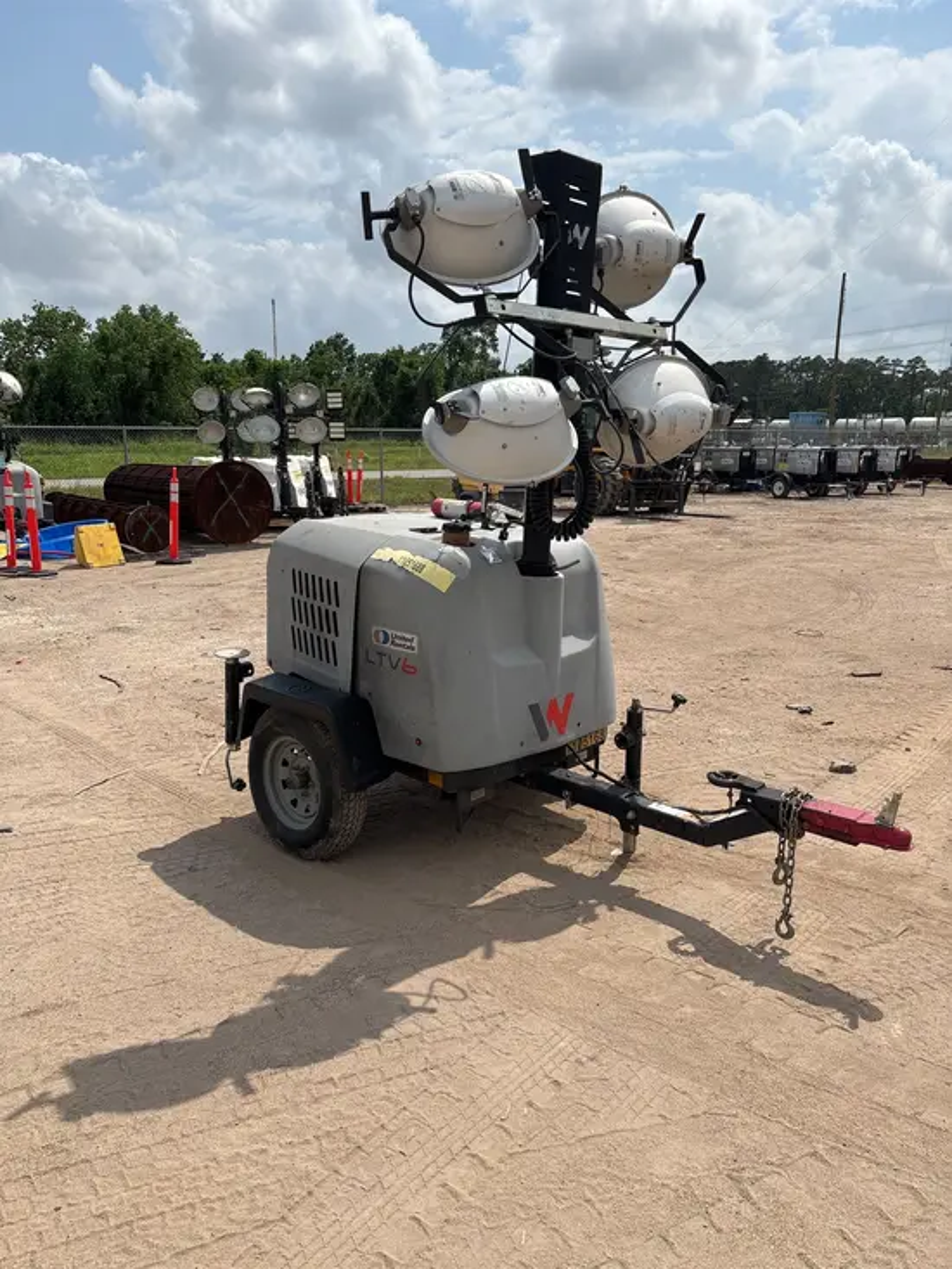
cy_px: 634
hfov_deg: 53.1
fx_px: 953
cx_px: 476
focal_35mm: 26
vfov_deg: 67.3
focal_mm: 5.96
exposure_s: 1/7194
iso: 50
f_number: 1.6
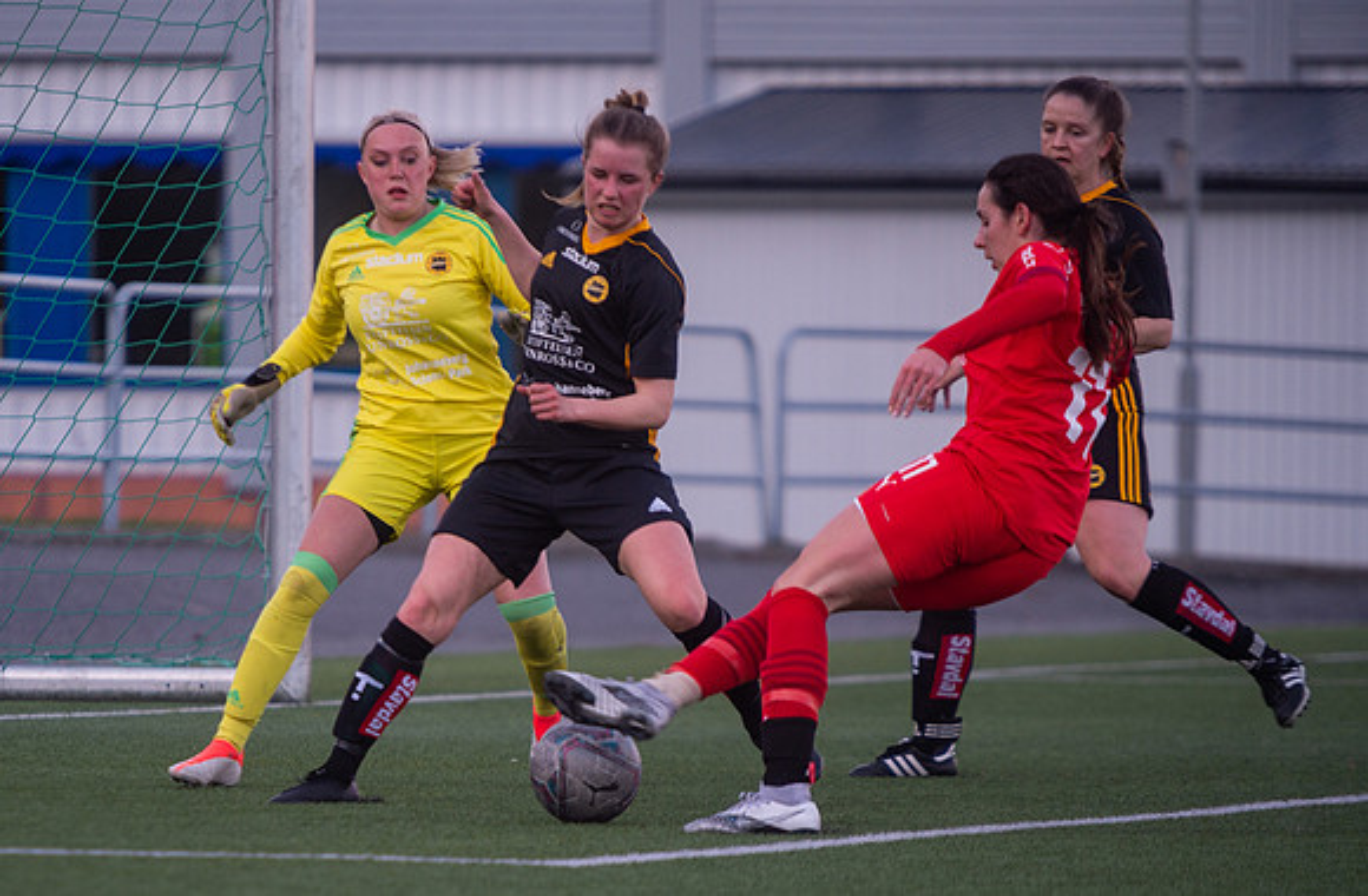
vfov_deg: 3.5
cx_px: 423
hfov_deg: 5.3
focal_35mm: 389
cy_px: 628
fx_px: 14691
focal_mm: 280
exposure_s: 1/800
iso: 500
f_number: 4
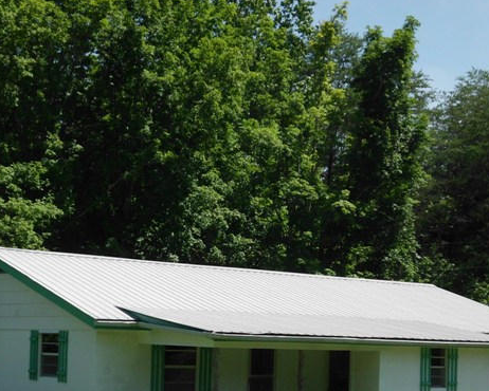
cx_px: 199
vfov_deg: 20.0
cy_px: 312
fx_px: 1100
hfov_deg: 25.0
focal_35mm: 76
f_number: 9.3
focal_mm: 8.08
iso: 100
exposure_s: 1/181
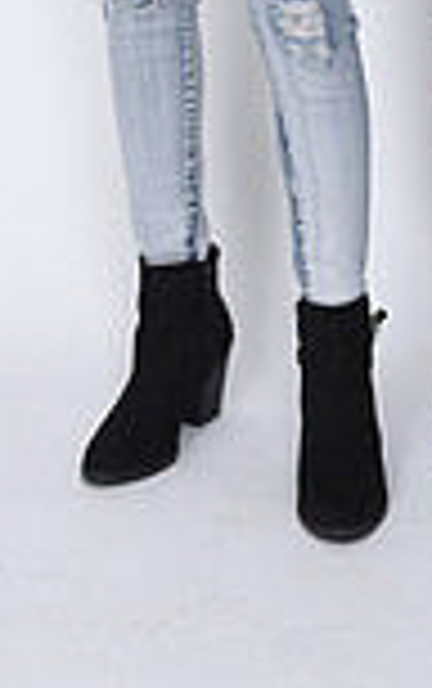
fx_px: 3475
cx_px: 326
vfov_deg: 10.7
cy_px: -522
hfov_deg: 7.1
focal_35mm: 185
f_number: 8
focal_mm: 48
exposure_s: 1/100
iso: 160
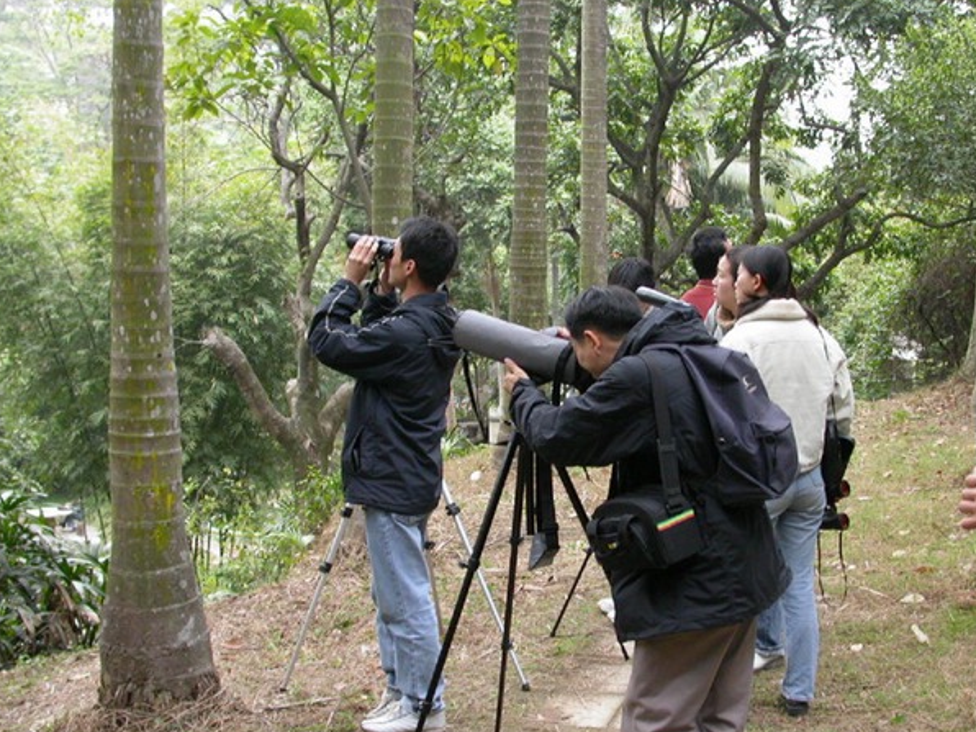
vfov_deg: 28.5
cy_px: 403
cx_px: 576
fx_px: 1438
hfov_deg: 37.4
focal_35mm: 51
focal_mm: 7.85
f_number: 2.6
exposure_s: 1/38.5
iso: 100
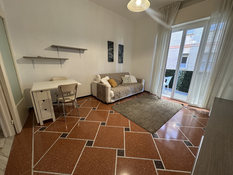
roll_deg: -1.7
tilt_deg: -14.9
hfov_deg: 102.1
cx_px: 116
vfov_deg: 85.7
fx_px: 94
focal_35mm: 14
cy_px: 88
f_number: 2.2
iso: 200
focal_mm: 2.22
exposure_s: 1/50
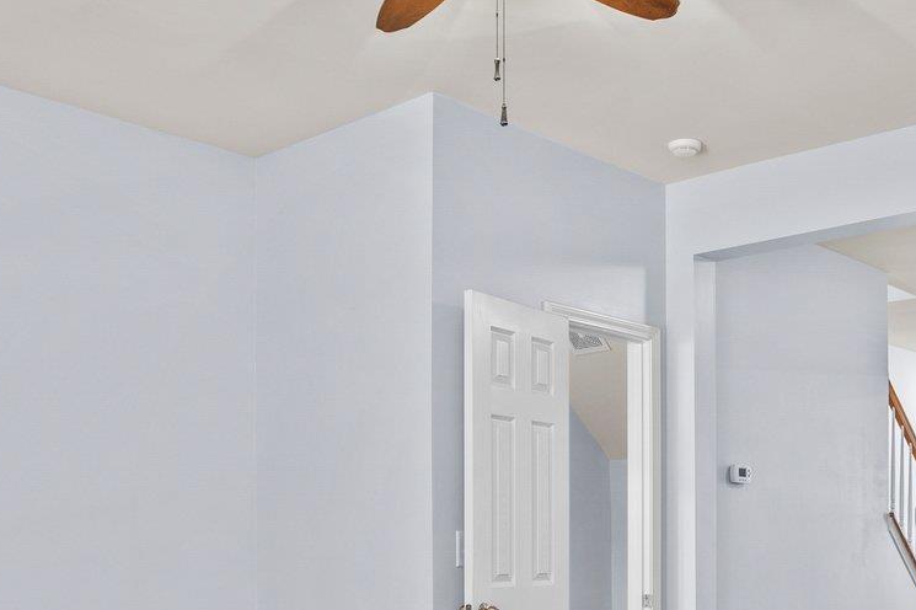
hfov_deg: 44.0
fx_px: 1119
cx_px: 591
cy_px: 523
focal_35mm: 44
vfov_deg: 29.5
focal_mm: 16
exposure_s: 1.5
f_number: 8
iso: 400
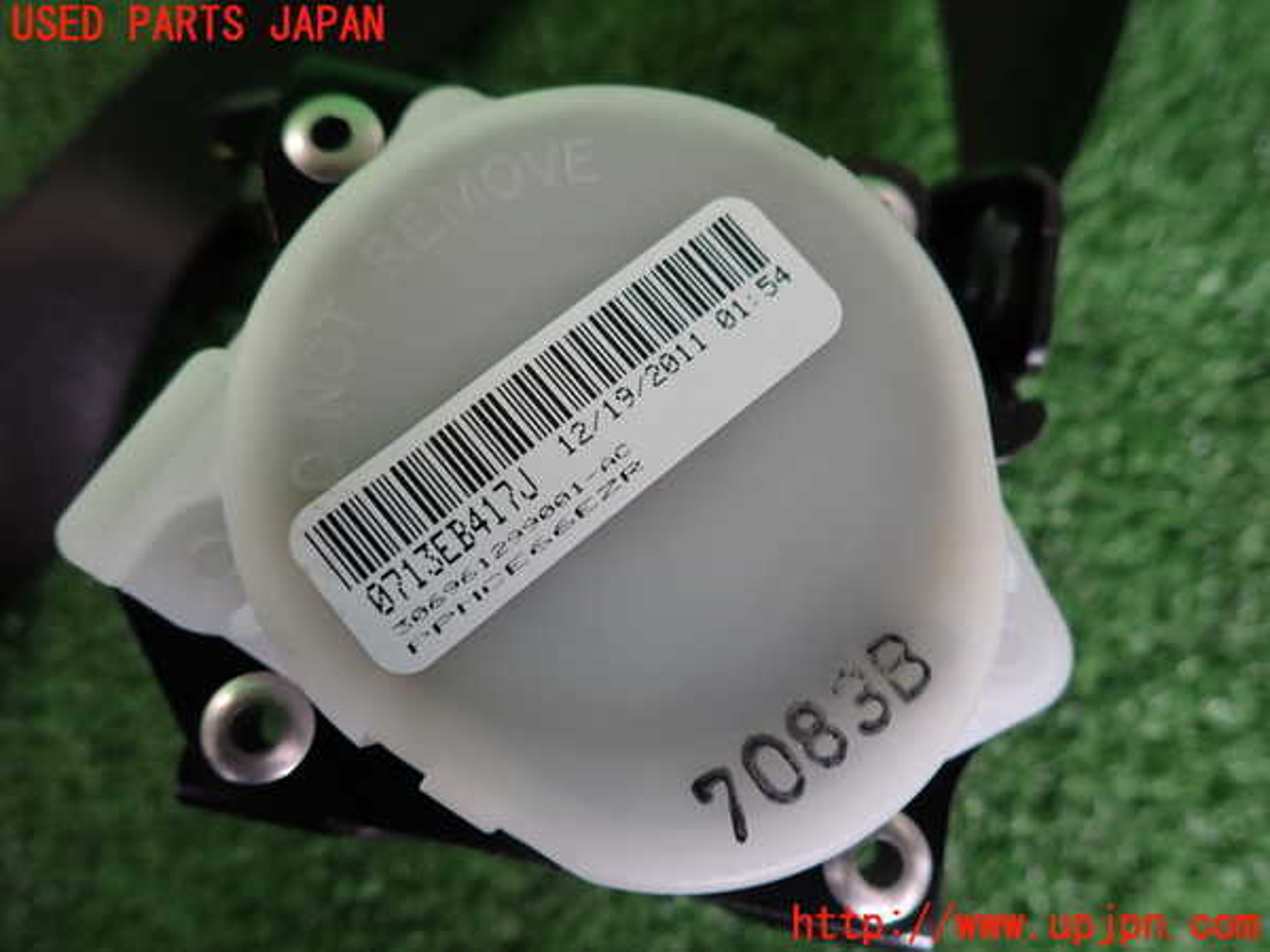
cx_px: 635
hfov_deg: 69.4
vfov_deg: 54.9
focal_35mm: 25
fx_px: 917
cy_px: 476
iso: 200
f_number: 2
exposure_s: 1/40
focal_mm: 4.5
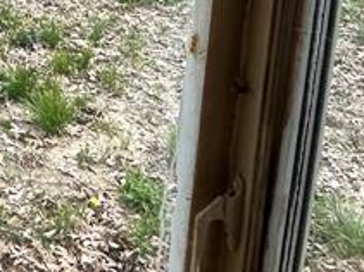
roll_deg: -0.2
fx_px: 715
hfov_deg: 24.2
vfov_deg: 18.9
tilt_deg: -11.3
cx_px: -135
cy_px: -143
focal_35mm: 68
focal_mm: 2.22
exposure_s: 1/258
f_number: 2.2
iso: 40
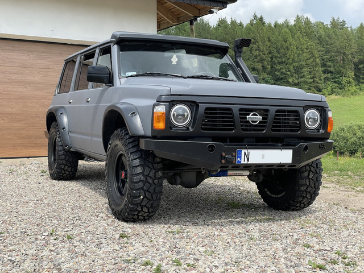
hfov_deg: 36.8
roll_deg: +0.2
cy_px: 136
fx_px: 547
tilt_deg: -1.5
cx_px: 182
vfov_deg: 28.0
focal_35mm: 52
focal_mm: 6
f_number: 2
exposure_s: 1/978
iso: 25
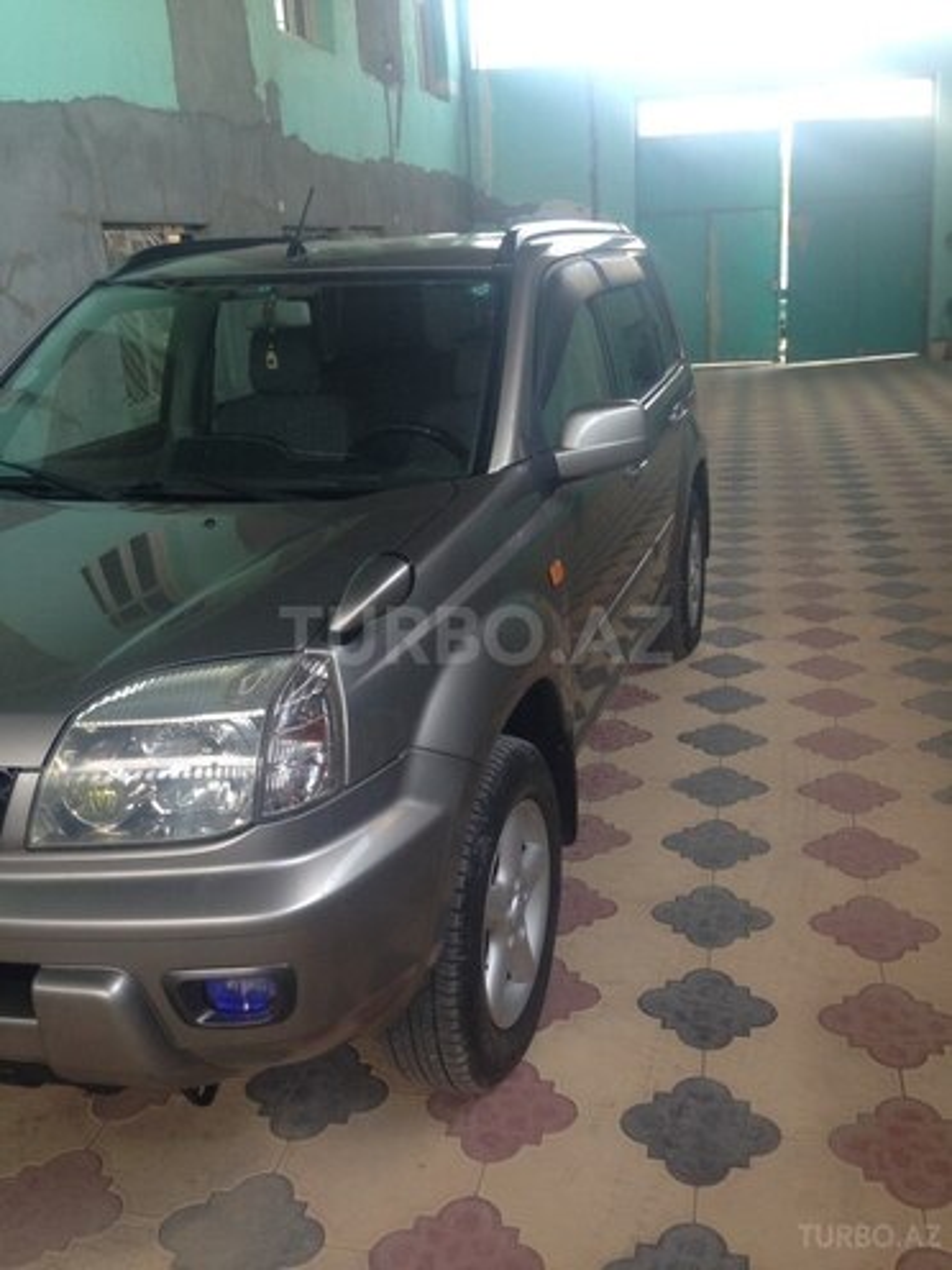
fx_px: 1210
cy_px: 635
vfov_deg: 55.4
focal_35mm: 33
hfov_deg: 42.9
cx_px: 476
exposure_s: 1/120
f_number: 2.4
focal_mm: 4.12
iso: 50
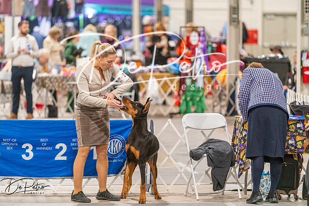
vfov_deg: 6.9
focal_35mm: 200
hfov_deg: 10.3
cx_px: 154
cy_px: 103
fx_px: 1717
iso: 6400
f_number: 3.2
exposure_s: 1/250
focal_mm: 200
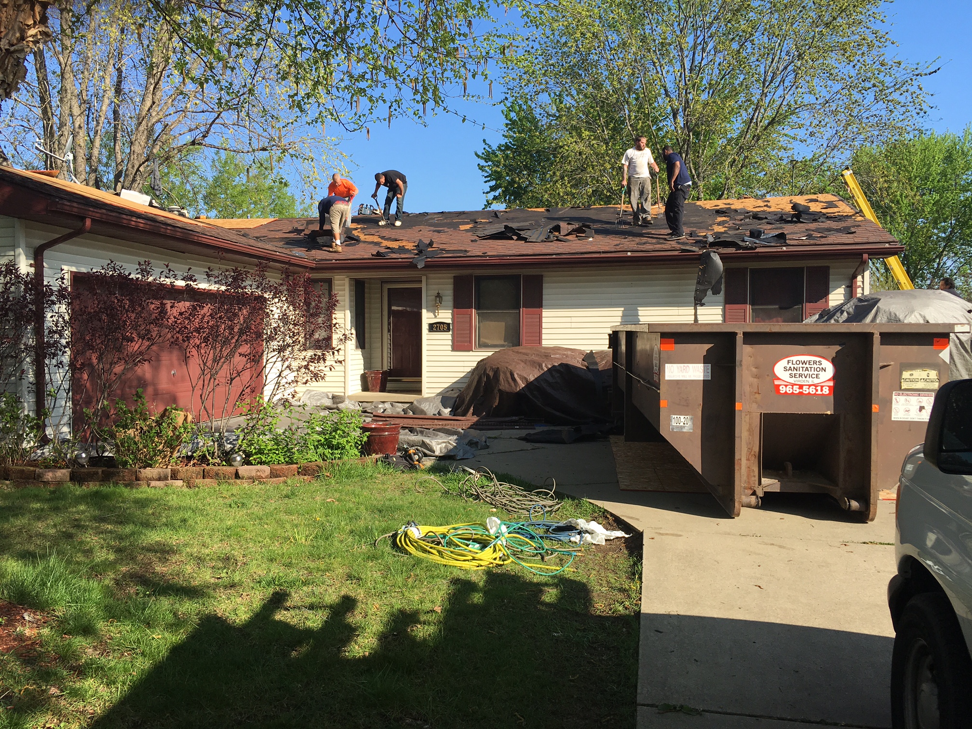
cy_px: 364
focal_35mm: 29
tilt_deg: +0.1
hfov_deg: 61.7
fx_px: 814
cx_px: 486
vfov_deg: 48.2
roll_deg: -1.6
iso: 25
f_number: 2.2
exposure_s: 1/1026
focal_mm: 4.15
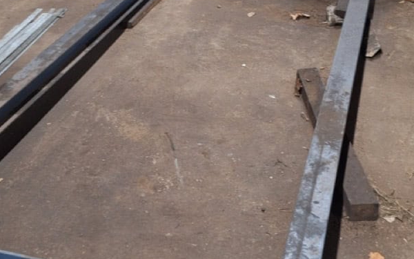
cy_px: 111
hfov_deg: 38.8
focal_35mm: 52
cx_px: 175
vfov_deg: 24.8
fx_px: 587
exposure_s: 1/24
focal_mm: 5.5
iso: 400
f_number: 1.8
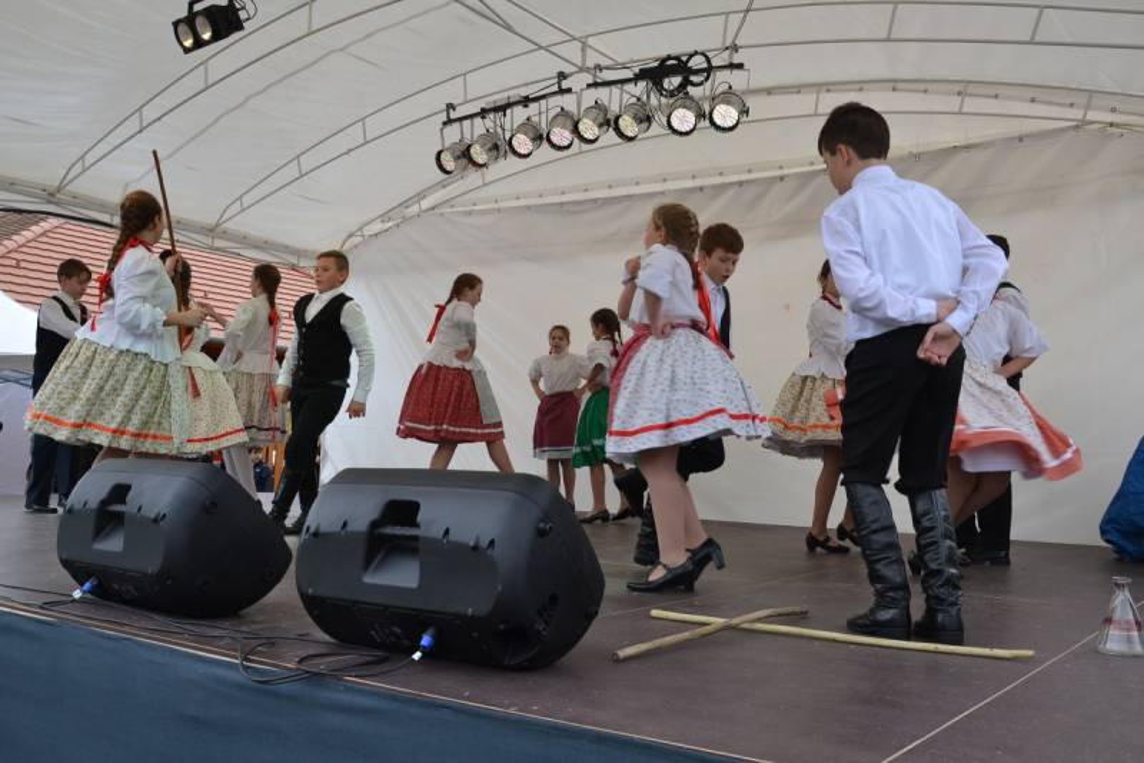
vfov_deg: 40.0
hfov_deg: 57.2
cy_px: 382
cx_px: 572
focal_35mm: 33
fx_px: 1048
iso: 400
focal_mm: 22
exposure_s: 1/125
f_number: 5.6
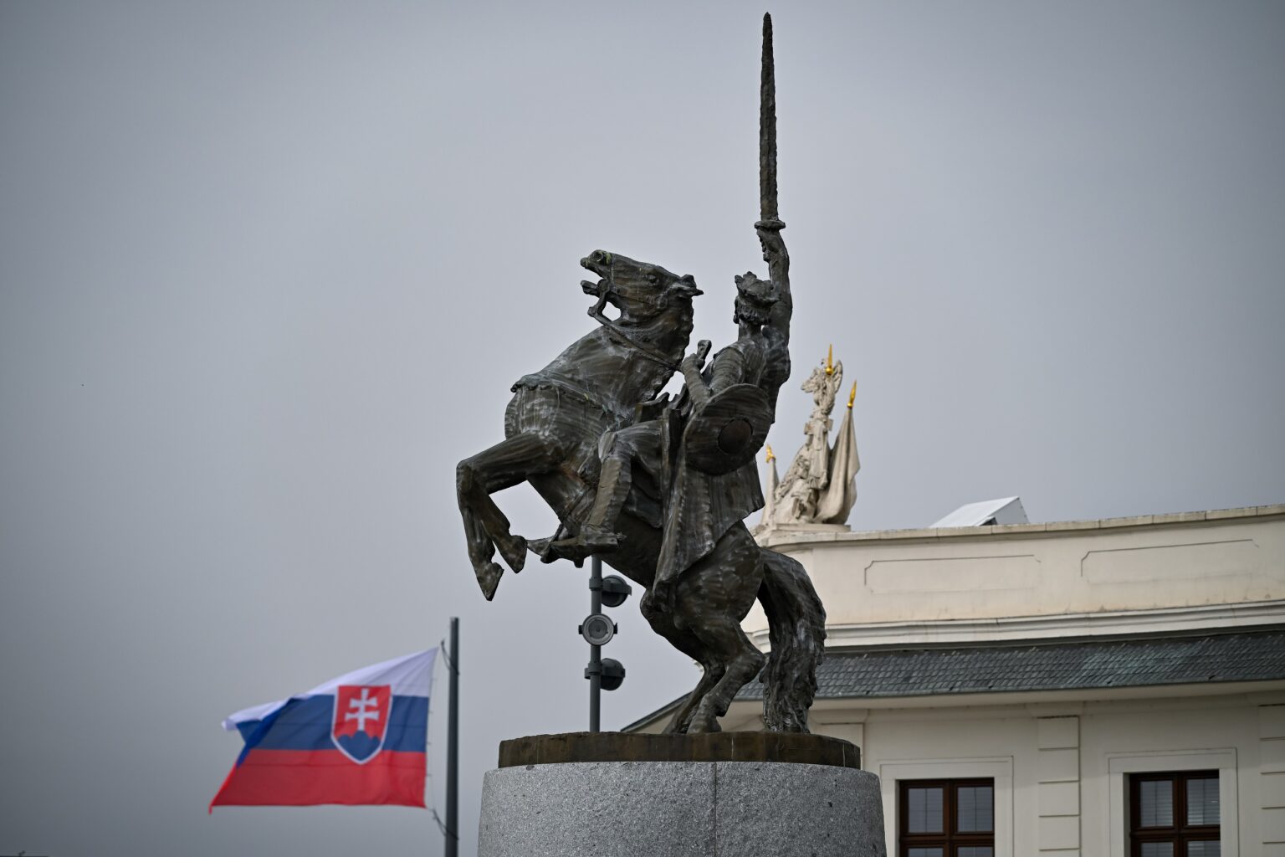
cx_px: 642
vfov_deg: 11.4
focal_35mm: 120
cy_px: 428
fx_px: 4283
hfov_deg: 17.1
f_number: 4
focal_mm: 120
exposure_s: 1/2500
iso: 110
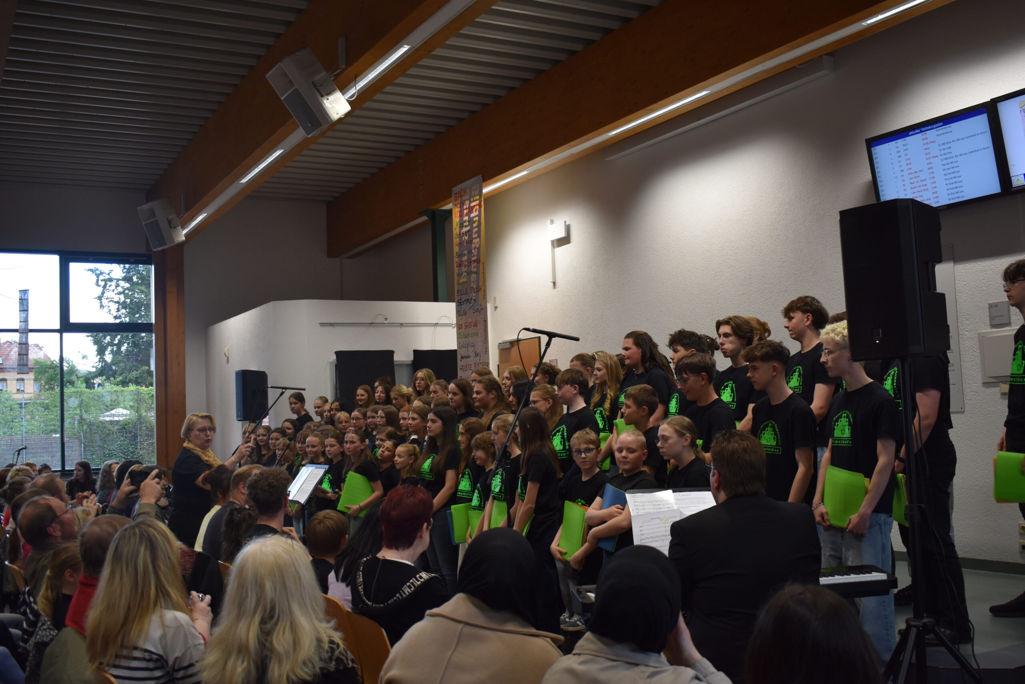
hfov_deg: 53.1
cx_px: 512
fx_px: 1025
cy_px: 342
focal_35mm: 36
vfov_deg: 36.9
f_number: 4.5
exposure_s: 1/80
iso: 400
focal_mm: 24
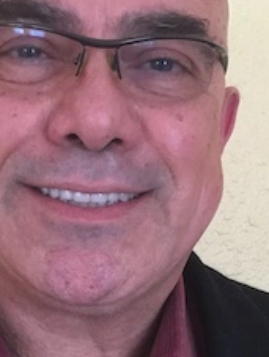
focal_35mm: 51
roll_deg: -1.6
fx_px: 527
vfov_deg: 37.2
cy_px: 135
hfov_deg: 28.4
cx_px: 85
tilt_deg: -0.5
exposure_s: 1/15
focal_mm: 4.15
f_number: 2.2
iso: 125
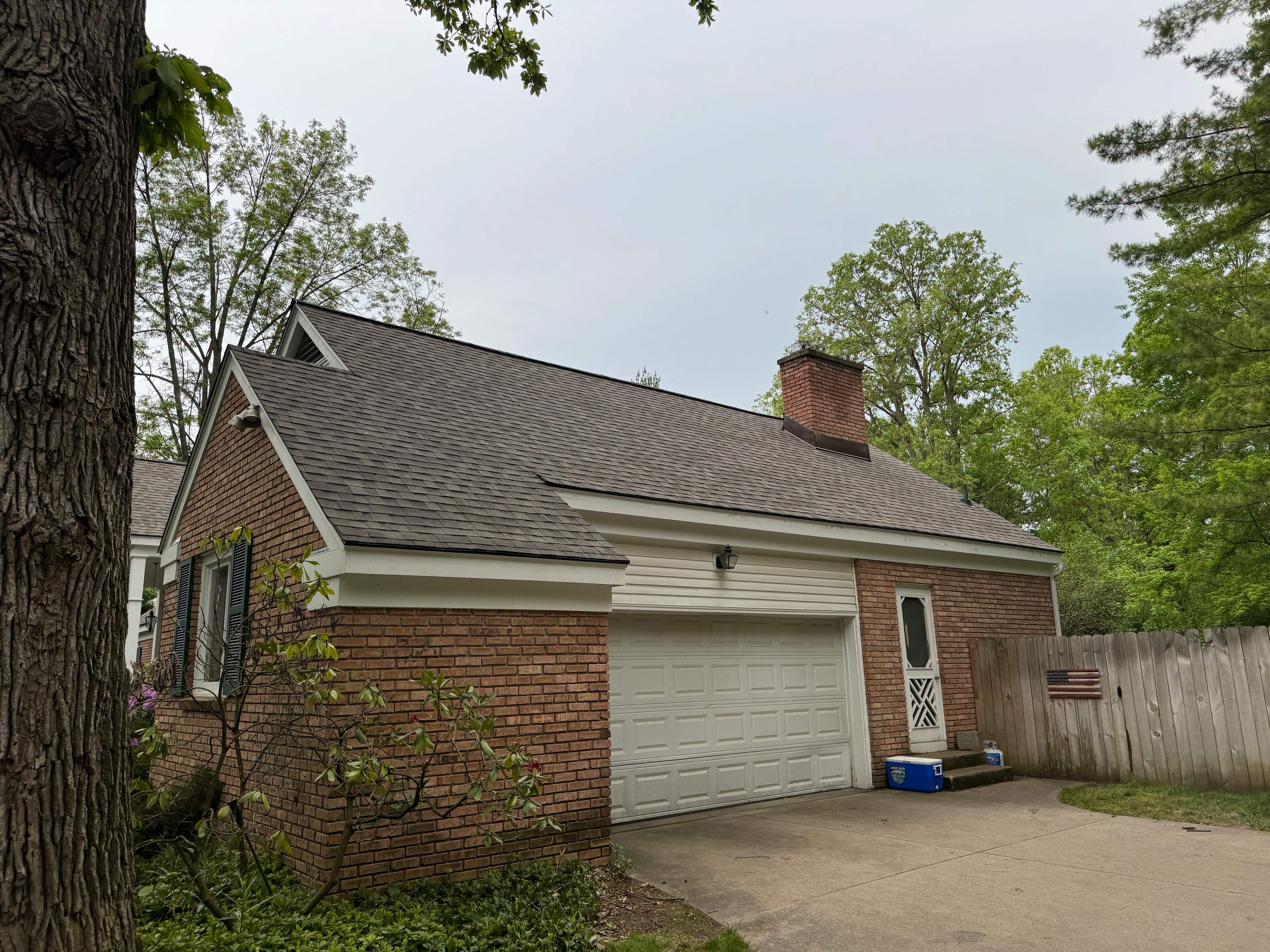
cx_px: 635
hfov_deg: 71.6
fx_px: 881
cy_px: 476
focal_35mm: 24
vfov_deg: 56.8
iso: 100
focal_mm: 6.76
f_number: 1.78
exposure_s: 1/121
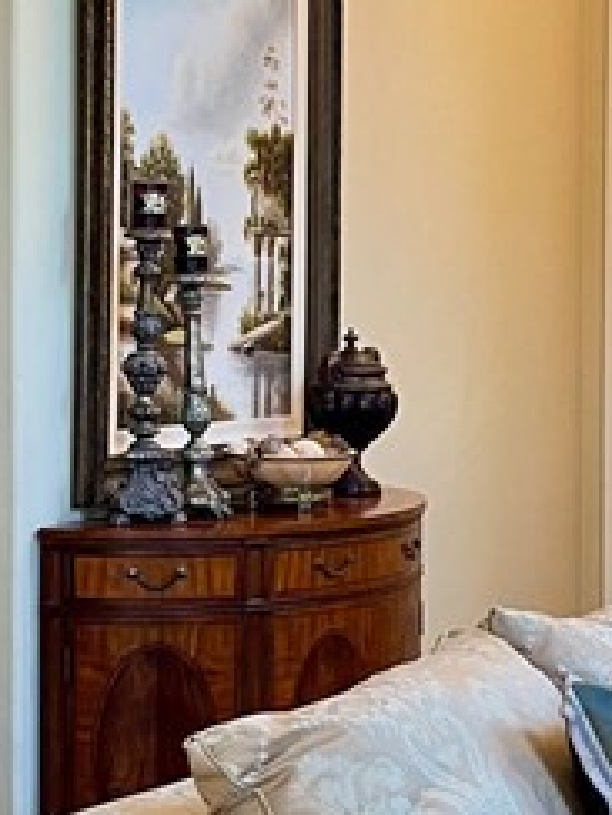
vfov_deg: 18.0
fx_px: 2569
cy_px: 347
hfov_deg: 13.6
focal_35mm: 109
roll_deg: -0.6
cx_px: 294
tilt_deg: -2.5
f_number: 1.6
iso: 100
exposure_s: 1/60
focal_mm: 5.1
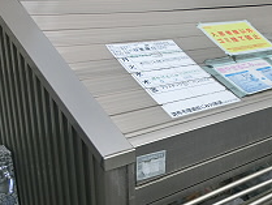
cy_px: 139
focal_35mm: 55
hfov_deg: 34.4
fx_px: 432
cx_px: 191
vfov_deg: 26.4
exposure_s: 1/500
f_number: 3.5
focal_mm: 4.5
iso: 80
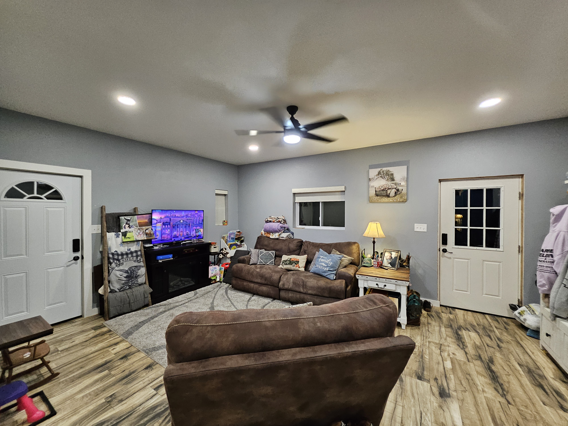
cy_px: 213
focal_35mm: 13
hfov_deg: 106.2
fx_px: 213
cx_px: 284
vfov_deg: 89.9
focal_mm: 1.74
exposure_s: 1/40
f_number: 2.2
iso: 320
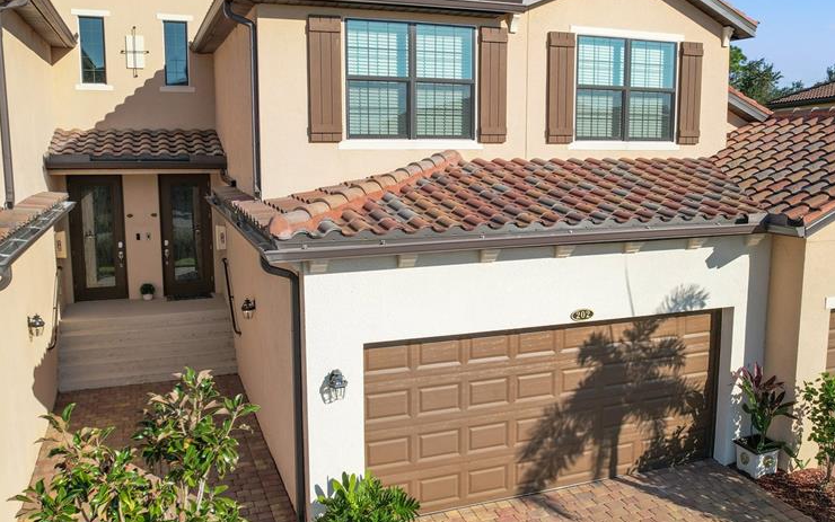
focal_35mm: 31
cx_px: 468
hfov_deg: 61.0
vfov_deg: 40.6
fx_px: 706
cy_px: 246
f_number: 2.8
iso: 100
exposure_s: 1/60
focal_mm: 8.38
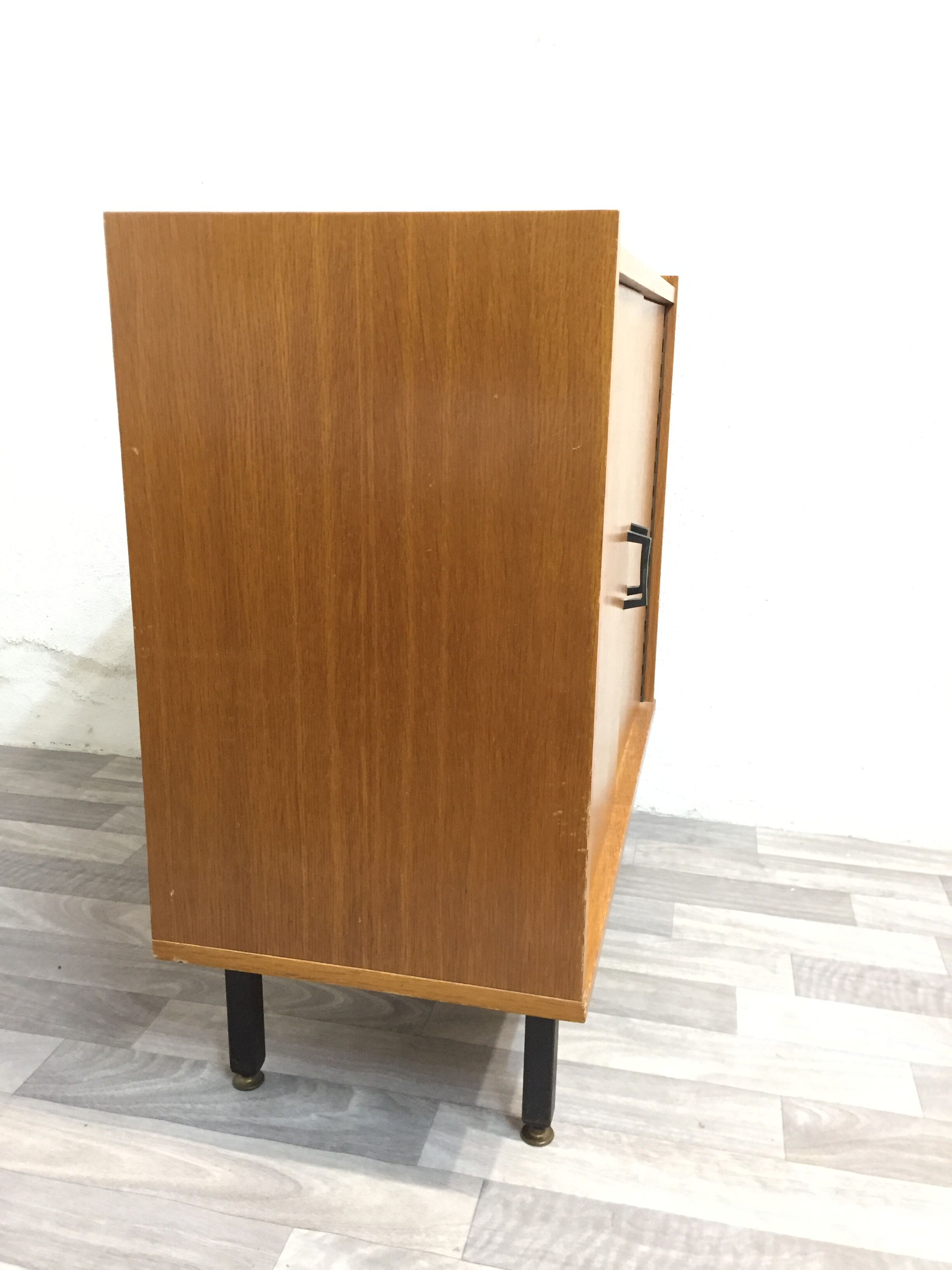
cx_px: 476
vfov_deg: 61.7
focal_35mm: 29
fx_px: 1063
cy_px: 635
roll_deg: -1.7
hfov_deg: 48.2
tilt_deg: -15.0
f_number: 2.2
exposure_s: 1/17
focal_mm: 4.15
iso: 250
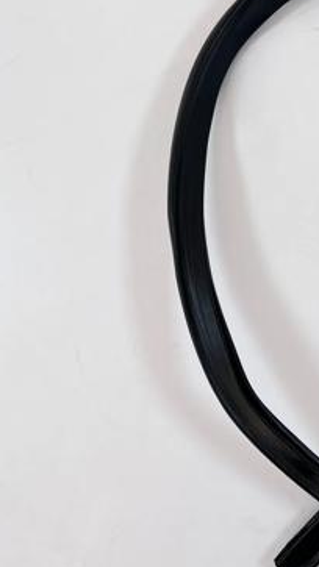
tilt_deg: -88.6
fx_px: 752
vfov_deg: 41.3
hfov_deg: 22.8
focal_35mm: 50
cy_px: 250
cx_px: 336
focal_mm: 5.7
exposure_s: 1/121
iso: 40
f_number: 1.5
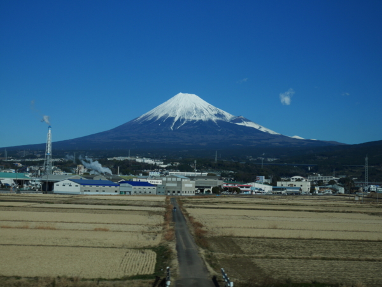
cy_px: 144
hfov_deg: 36.8
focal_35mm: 52
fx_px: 574
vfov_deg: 28.1
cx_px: 191
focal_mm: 26
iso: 200
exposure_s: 1/400
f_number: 11
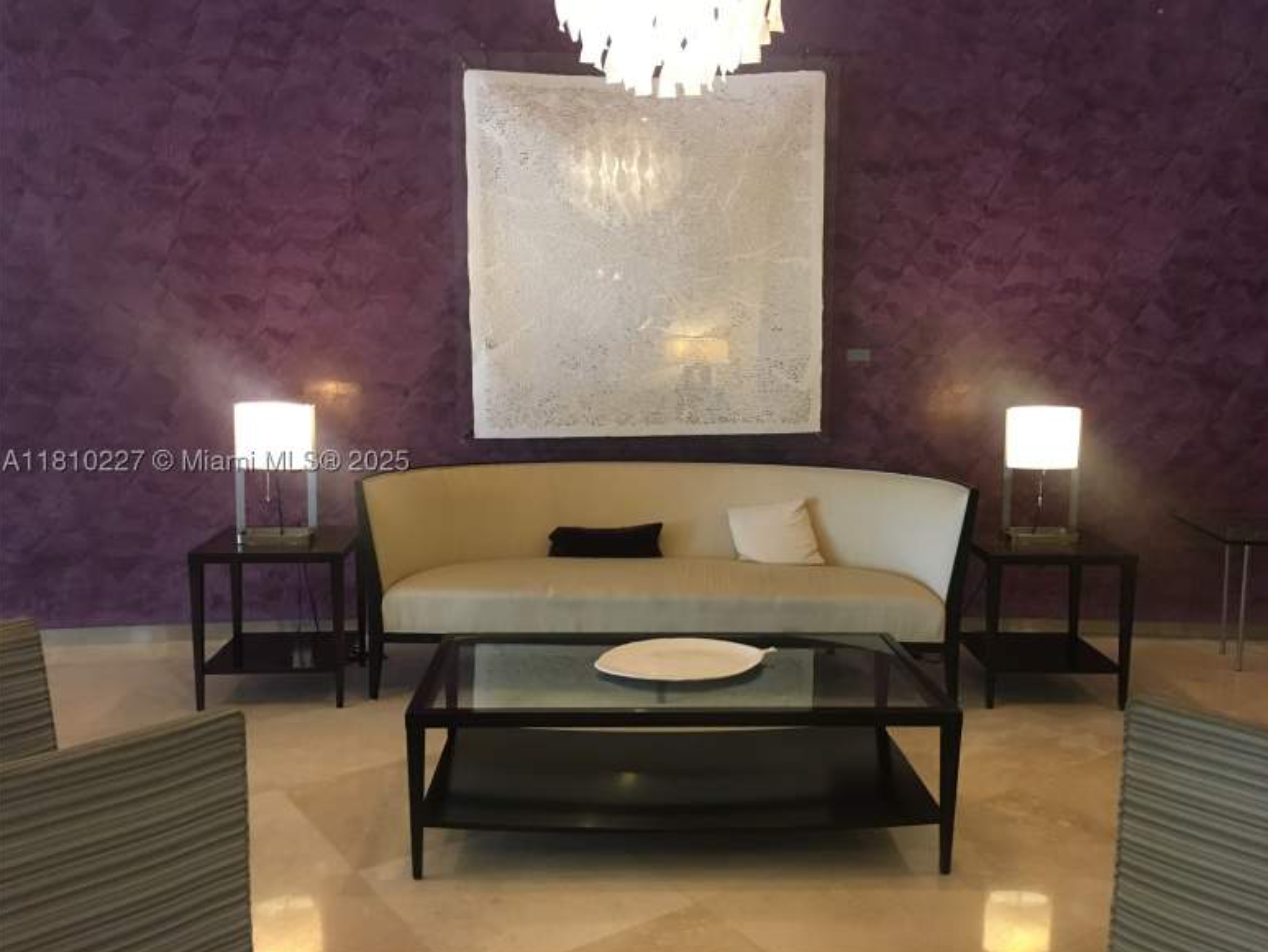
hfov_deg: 59.9
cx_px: 651
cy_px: 466
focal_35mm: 30
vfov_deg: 46.8
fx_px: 1099
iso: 160
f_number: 2.2
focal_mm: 4.15
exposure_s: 1/30
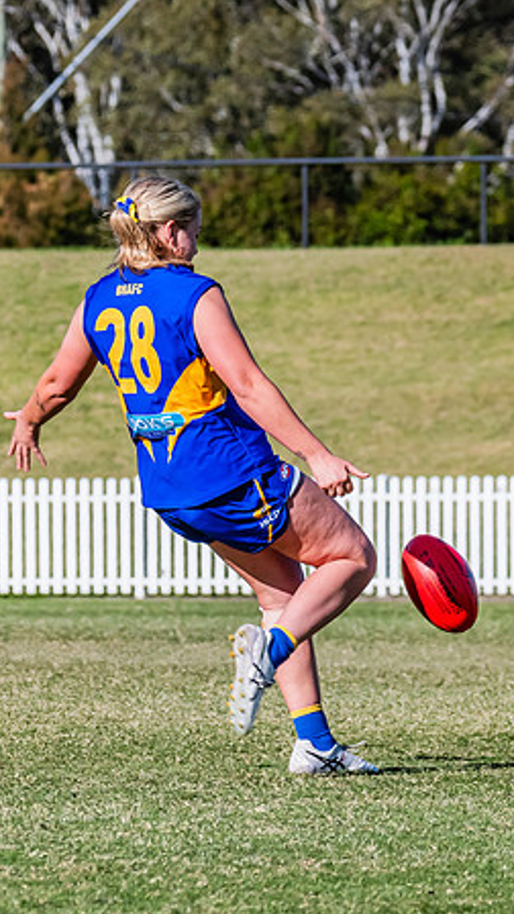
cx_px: 282
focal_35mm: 527
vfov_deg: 4.1
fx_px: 12769
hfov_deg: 2.3
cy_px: 342
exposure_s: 1/1250
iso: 640
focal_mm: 220
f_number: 11
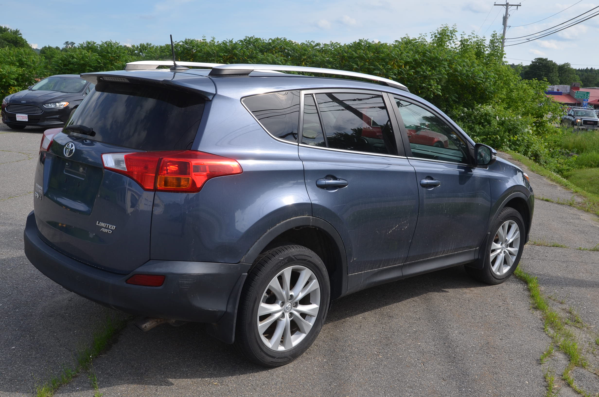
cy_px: 198
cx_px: 300
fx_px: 598
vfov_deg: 36.7
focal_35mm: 36
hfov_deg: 53.2
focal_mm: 24
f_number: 8
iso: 125
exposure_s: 1/250
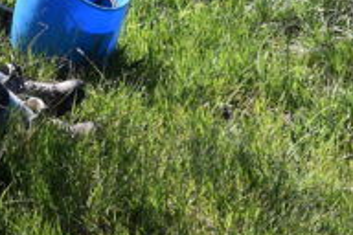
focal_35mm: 124
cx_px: 267
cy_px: -124
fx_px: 1216
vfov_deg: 10.6
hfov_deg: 16.4
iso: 220
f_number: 8
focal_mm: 31
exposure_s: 1/250
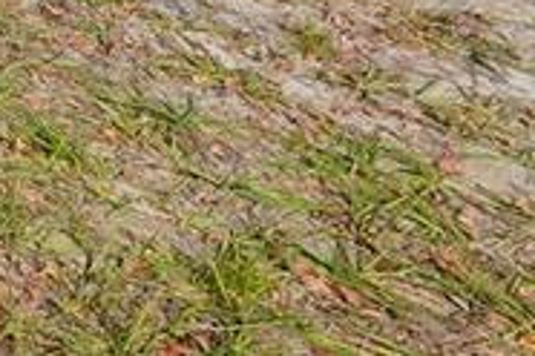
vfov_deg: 11.4
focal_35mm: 88
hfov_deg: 13.2
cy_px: -613
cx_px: -892
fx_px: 1308
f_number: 6.3
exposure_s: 1/100
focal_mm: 11
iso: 80
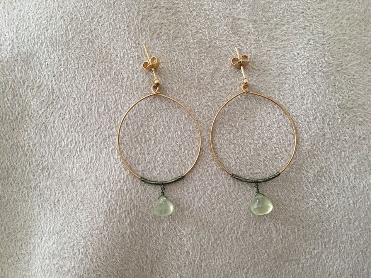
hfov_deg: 61.7
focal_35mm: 29
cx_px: 186
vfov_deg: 48.2
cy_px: 139
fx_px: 311
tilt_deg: -81.4
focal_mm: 4.15
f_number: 2.2
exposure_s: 1/15
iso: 64
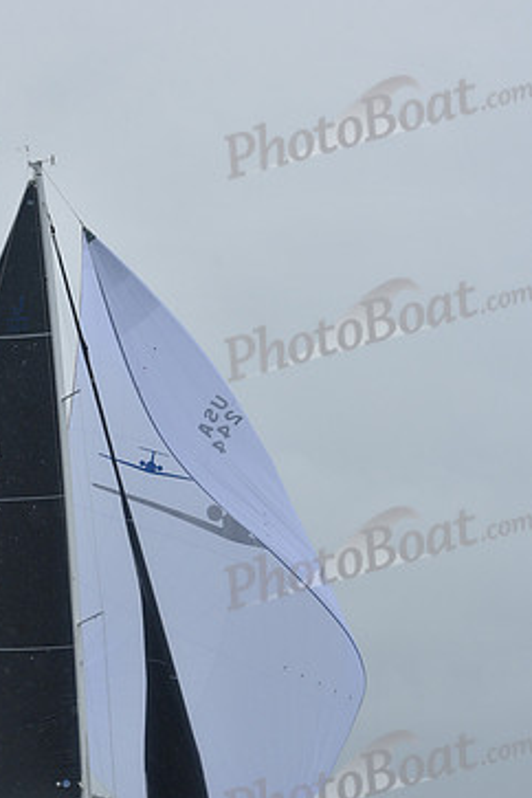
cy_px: 470
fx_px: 2482
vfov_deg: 18.2
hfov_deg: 12.2
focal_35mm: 112
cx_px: 111
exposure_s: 1/1000
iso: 320
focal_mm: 70
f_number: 8
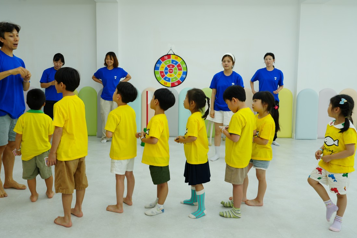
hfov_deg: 63.5
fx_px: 288
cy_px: 102
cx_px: 161
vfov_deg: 44.8
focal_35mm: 29
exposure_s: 1/40
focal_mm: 25
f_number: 5.6
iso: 100
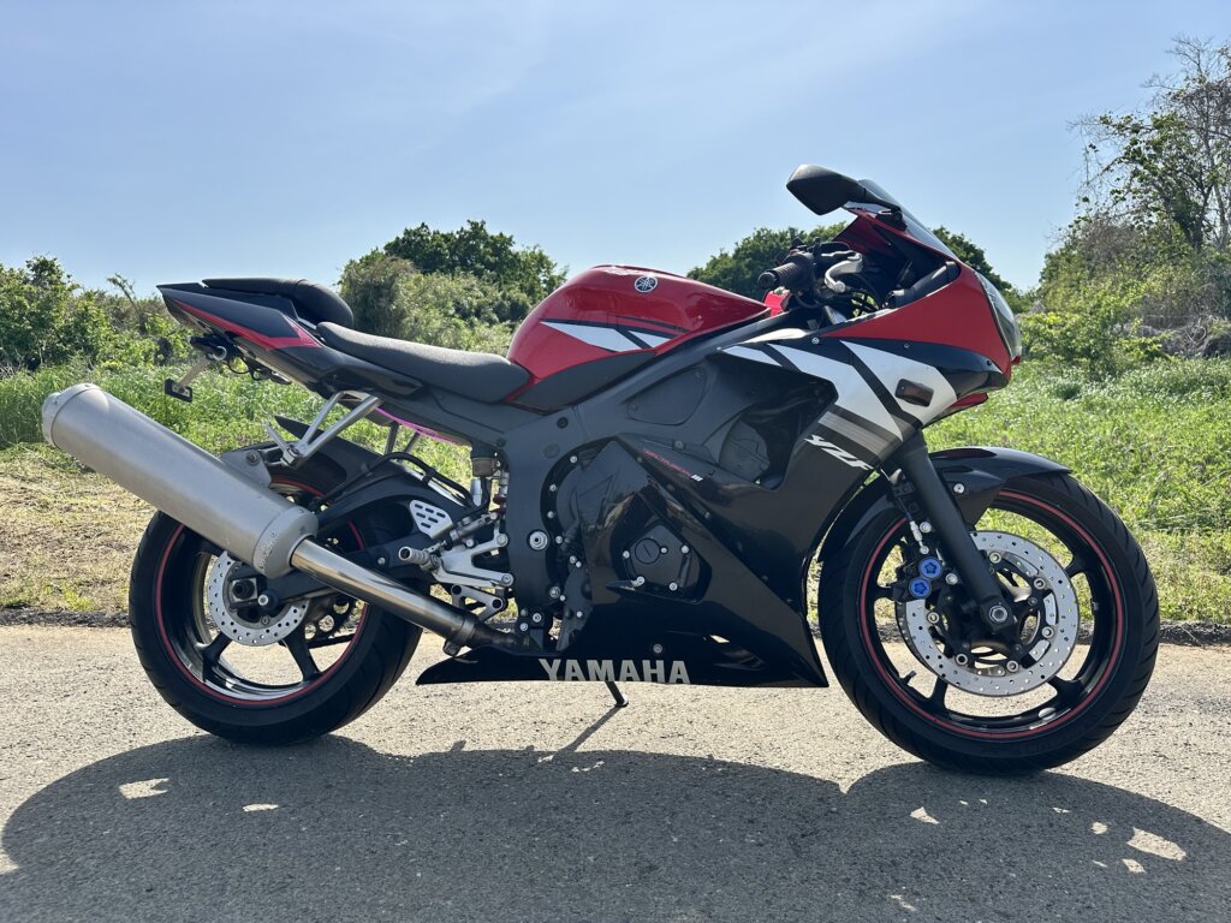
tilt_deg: -5.4
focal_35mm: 24
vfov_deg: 56.8
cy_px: 462
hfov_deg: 71.6
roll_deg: +1.6
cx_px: 616
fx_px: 853
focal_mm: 6.86
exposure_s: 1/4762
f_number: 1.78
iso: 80
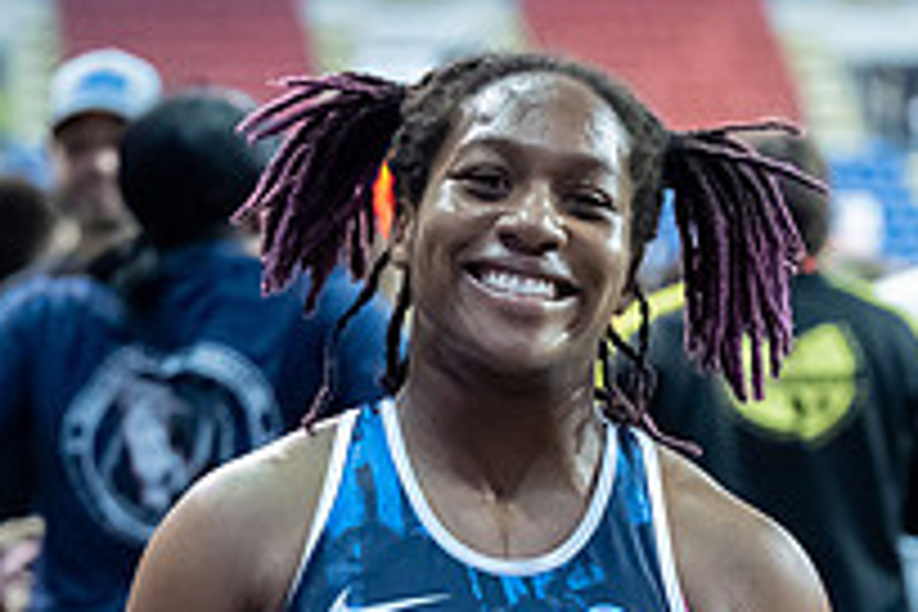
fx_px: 5814
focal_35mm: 228
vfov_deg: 6.0
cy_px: 740
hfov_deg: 9.0
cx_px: 456
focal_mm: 70
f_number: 2.8
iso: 9000
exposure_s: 1/800
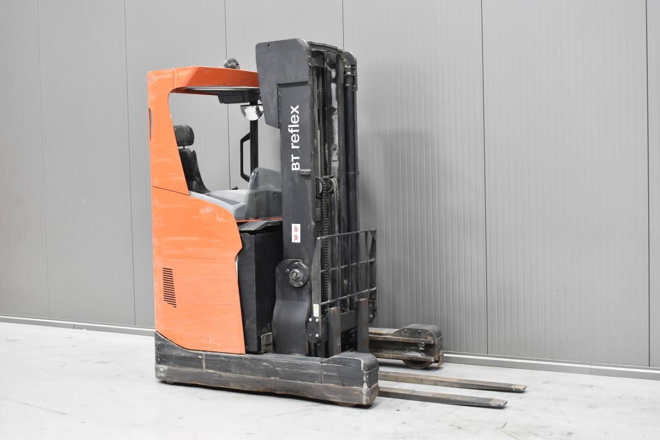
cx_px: 330
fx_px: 825
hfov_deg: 43.6
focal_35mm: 45
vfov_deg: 29.9
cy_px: 220
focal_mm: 30
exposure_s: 1/25
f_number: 5.6
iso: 1600
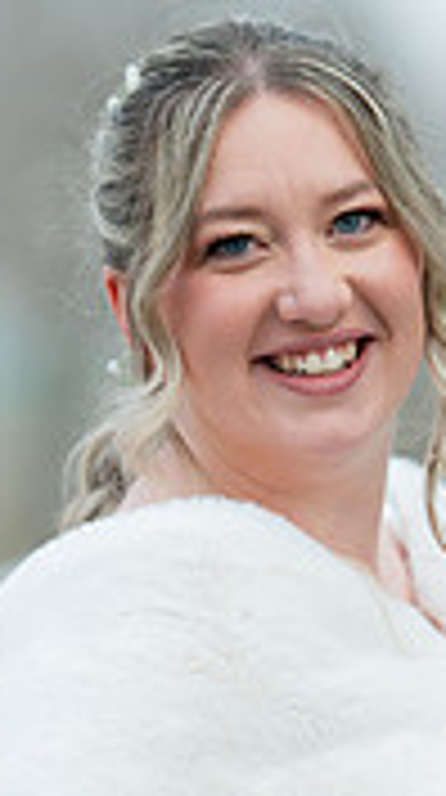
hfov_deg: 3.4
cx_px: 288
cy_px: 832
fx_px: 7601
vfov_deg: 6.0
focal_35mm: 360
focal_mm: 135
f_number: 2.2
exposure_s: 1/800
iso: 100
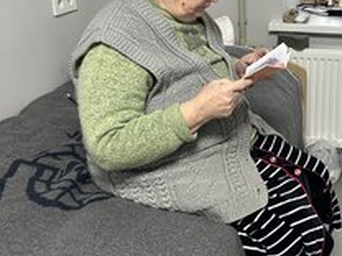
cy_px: 67
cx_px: 268
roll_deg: +1.0
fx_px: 494
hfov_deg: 37.0
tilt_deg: -17.8
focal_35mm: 50
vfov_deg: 28.7
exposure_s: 1/50
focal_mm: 5.7
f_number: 1.5
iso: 200
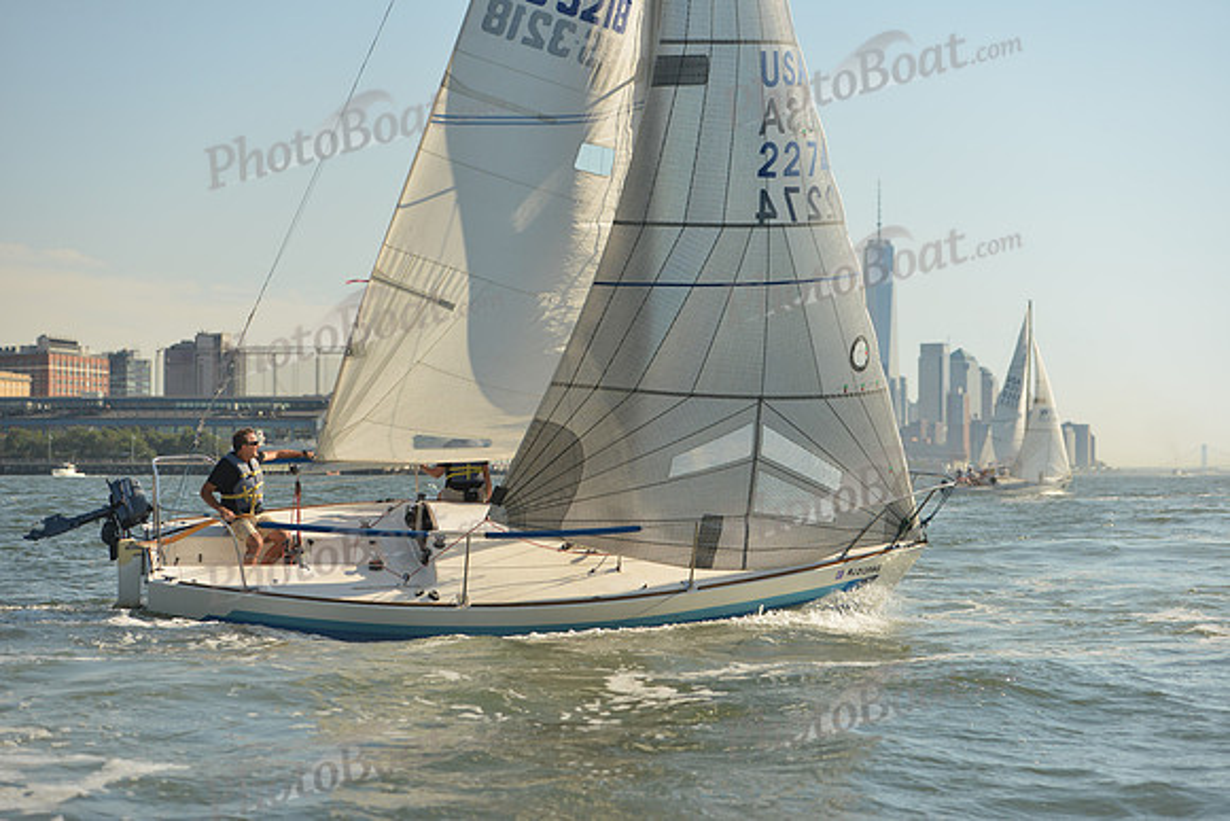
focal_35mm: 70
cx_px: 615
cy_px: 410
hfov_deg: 28.8
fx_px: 2392
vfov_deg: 19.5
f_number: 4.5
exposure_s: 1/1250
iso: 320
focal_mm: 70
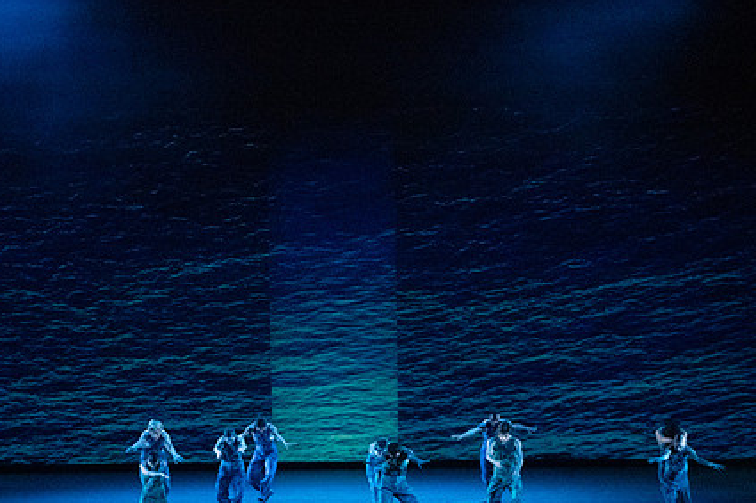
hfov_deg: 14.4
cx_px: 276
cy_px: 267
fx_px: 2981
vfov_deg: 9.7
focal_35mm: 142
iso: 16000
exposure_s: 1/400
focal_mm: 104
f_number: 5.6
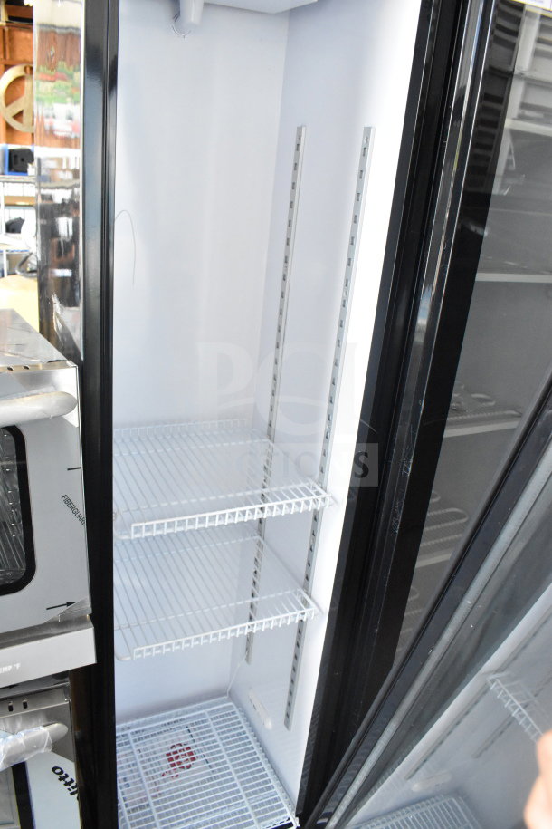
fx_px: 621
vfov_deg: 67.4
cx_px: 276
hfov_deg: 47.9
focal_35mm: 27
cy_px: 414
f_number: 7.1
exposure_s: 1/200
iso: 6400
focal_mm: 18
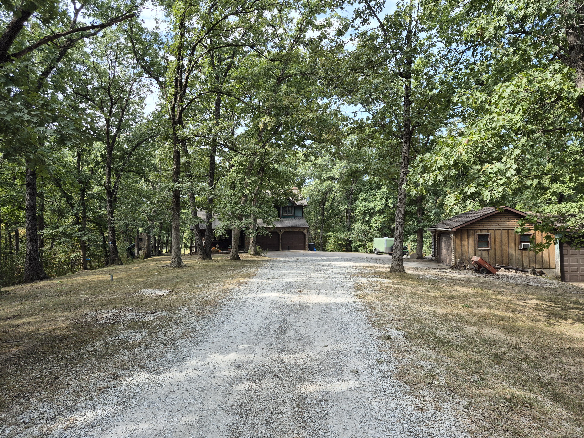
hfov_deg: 73.9
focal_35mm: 23
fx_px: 388
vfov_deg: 58.9
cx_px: 292
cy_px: 219
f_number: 1.8
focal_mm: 5.4
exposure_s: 1/382
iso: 25
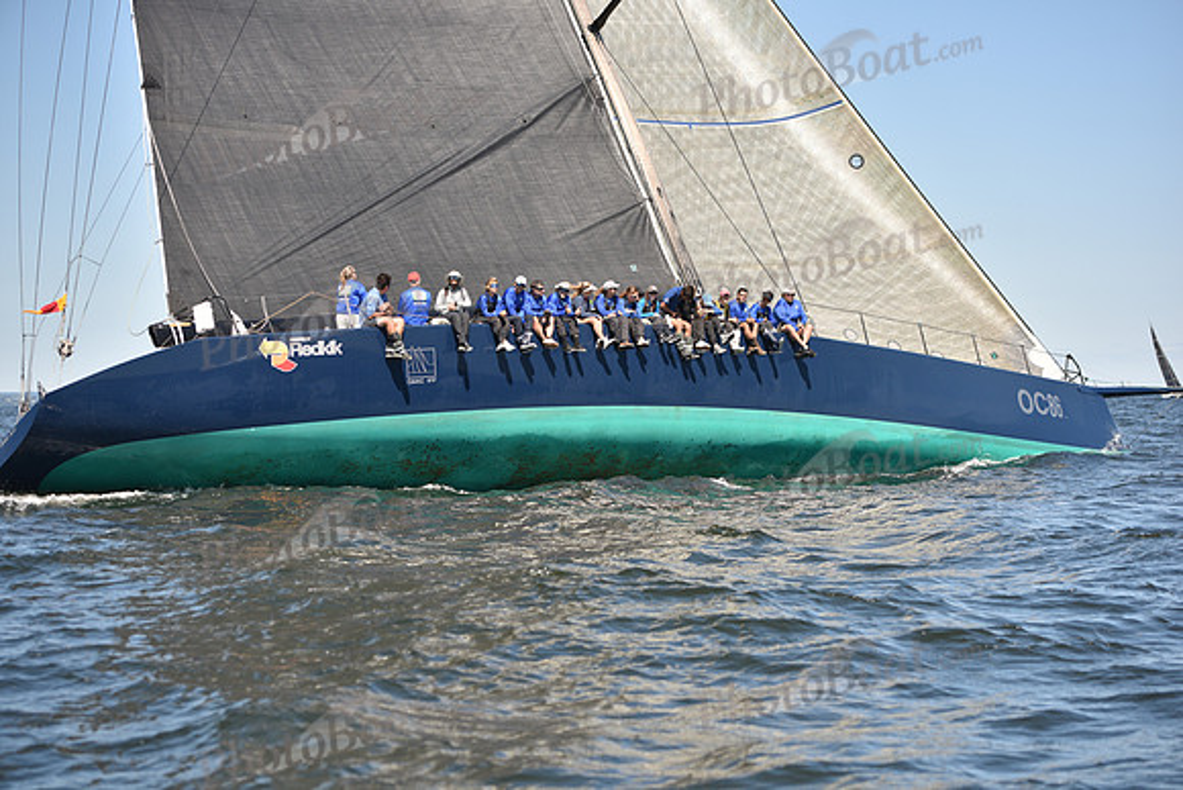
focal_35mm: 70
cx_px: 592
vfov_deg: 19.5
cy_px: 395
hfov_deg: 28.8
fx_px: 2301
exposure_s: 1/1000
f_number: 3.5
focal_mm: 70
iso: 250
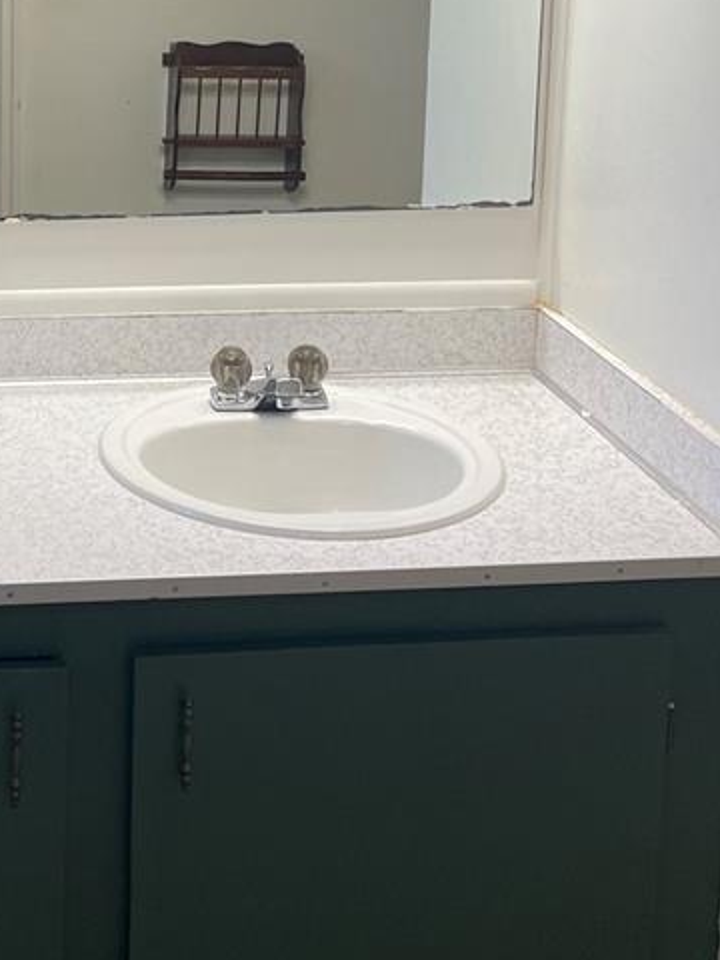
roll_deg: +0.6
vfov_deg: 28.7
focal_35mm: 65
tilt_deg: -11.2
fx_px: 1803
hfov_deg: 21.9
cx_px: 22
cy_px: 98
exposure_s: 1/120
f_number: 1.6
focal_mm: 4.2
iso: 80
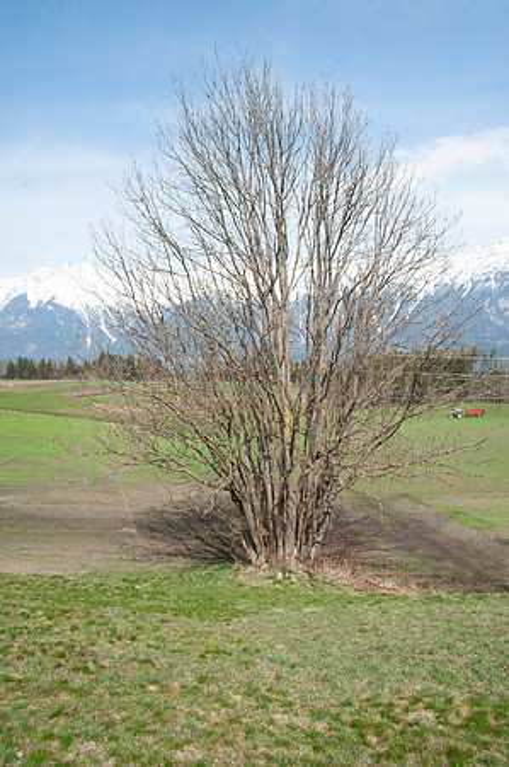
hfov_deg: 46.3
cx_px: 254
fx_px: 595
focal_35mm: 28
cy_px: 384
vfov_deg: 65.5
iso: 200
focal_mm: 28
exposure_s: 1/250
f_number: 11
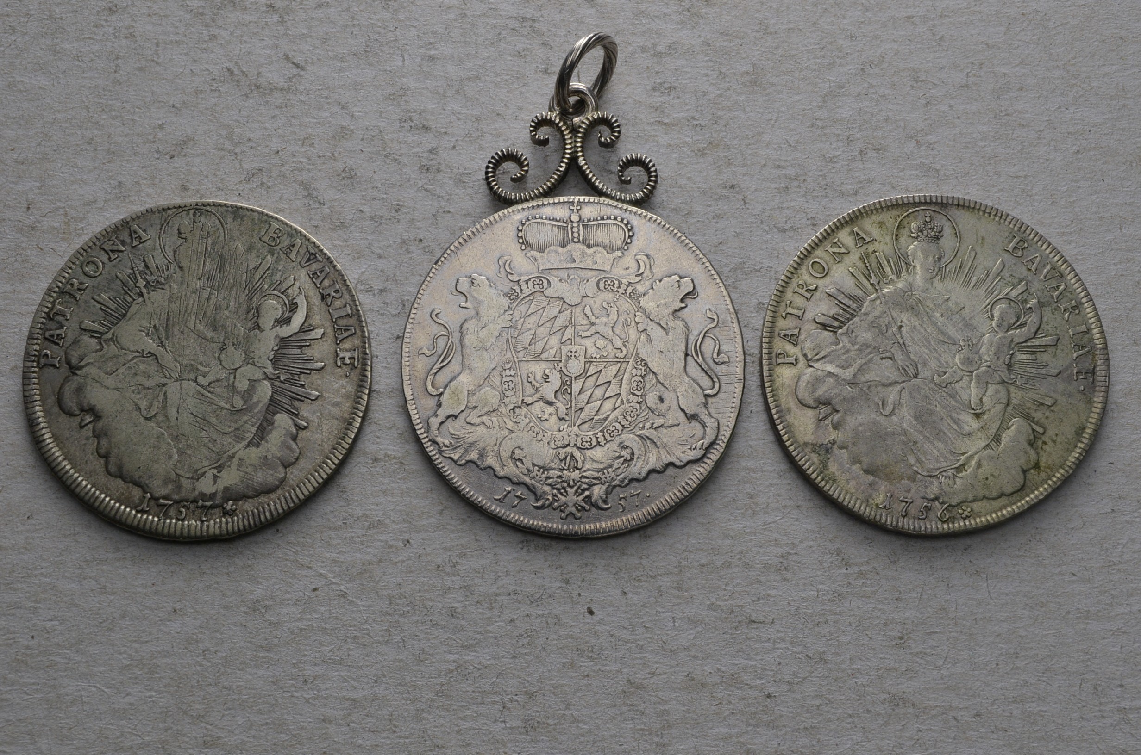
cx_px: 570
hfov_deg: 39.0
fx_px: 1613
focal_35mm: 51
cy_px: 378
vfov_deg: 26.4
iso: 400
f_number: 14
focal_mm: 34
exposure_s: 1/200
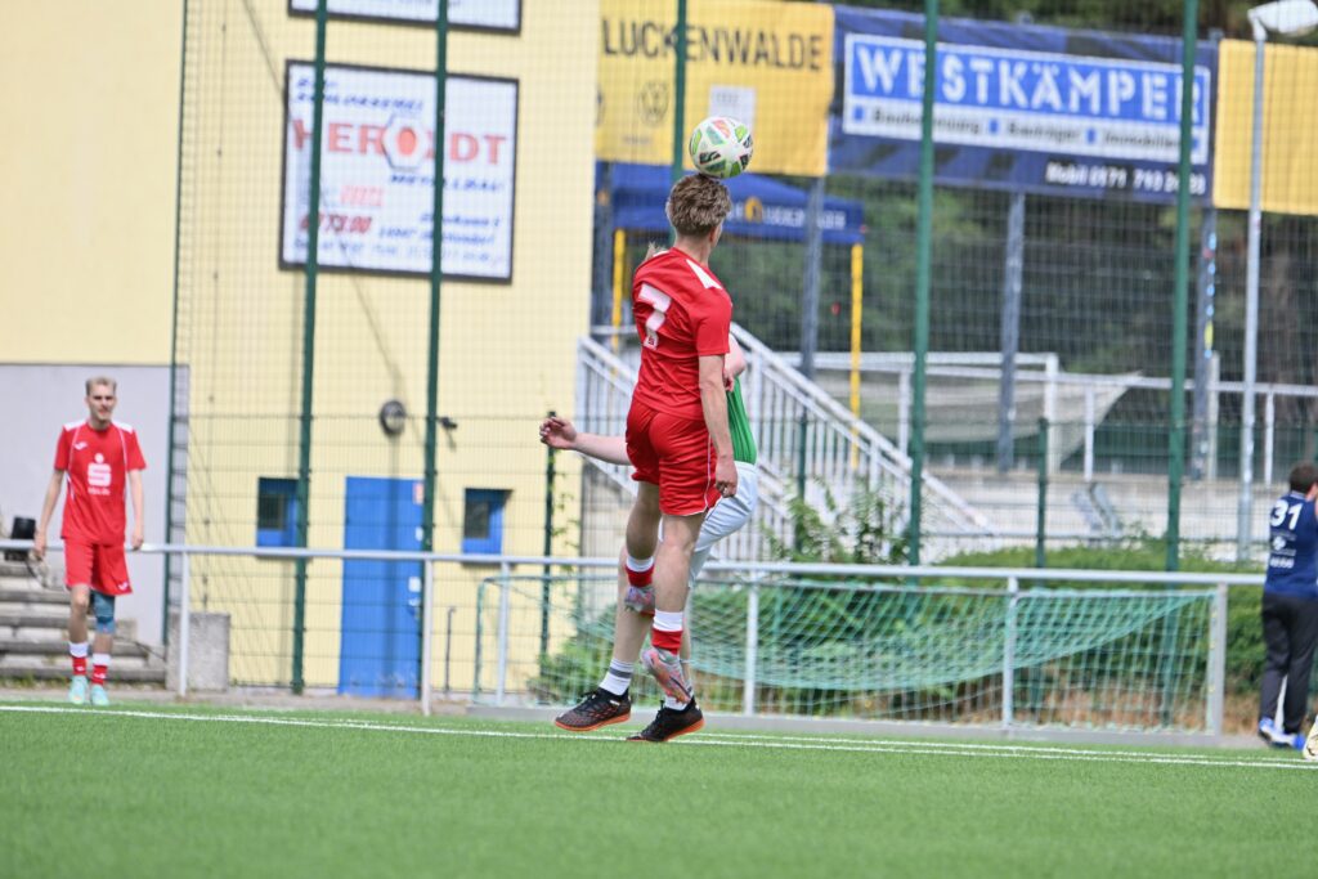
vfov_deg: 4.6
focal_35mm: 300
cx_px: 659
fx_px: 10984
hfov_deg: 6.9
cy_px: 440
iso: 360
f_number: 5.6
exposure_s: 1/1600
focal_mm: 300
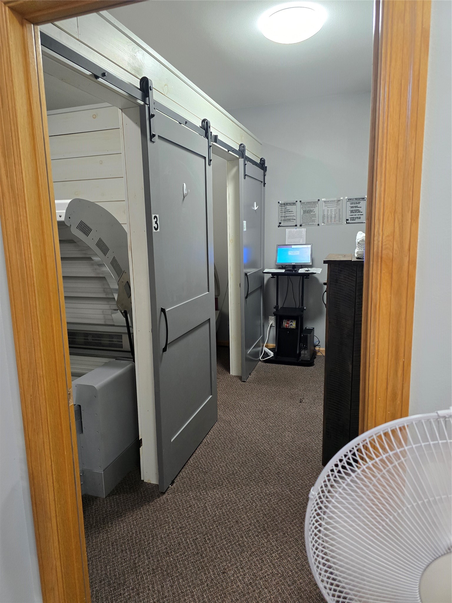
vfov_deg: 73.9
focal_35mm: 23
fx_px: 400
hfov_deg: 58.9
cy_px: 302
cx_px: 226
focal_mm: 6.3
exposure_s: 1/120
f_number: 1.7
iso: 640
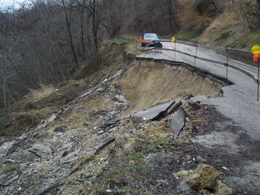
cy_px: 90
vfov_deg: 36.8
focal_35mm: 39
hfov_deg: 47.8
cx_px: 138
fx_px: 293
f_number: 3.1
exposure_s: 1/400
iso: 80
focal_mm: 6.5
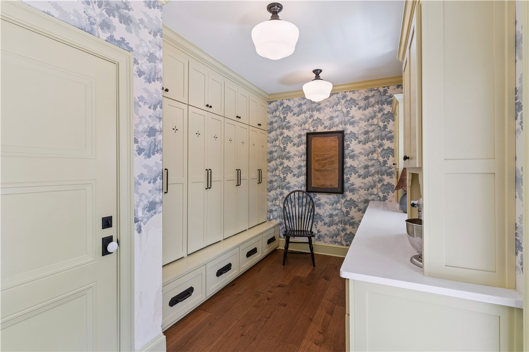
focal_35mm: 17
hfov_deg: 93.3
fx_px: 250
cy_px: 176
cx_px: 264
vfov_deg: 70.4
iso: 250
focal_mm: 17
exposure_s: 1/10
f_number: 8
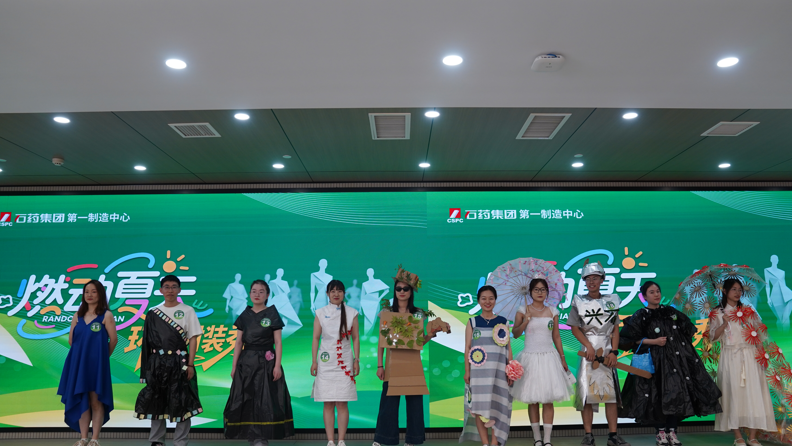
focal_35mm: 27
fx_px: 567
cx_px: 407
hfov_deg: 69.8
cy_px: 239
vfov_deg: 42.9
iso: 800
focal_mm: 25
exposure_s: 1/160
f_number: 4
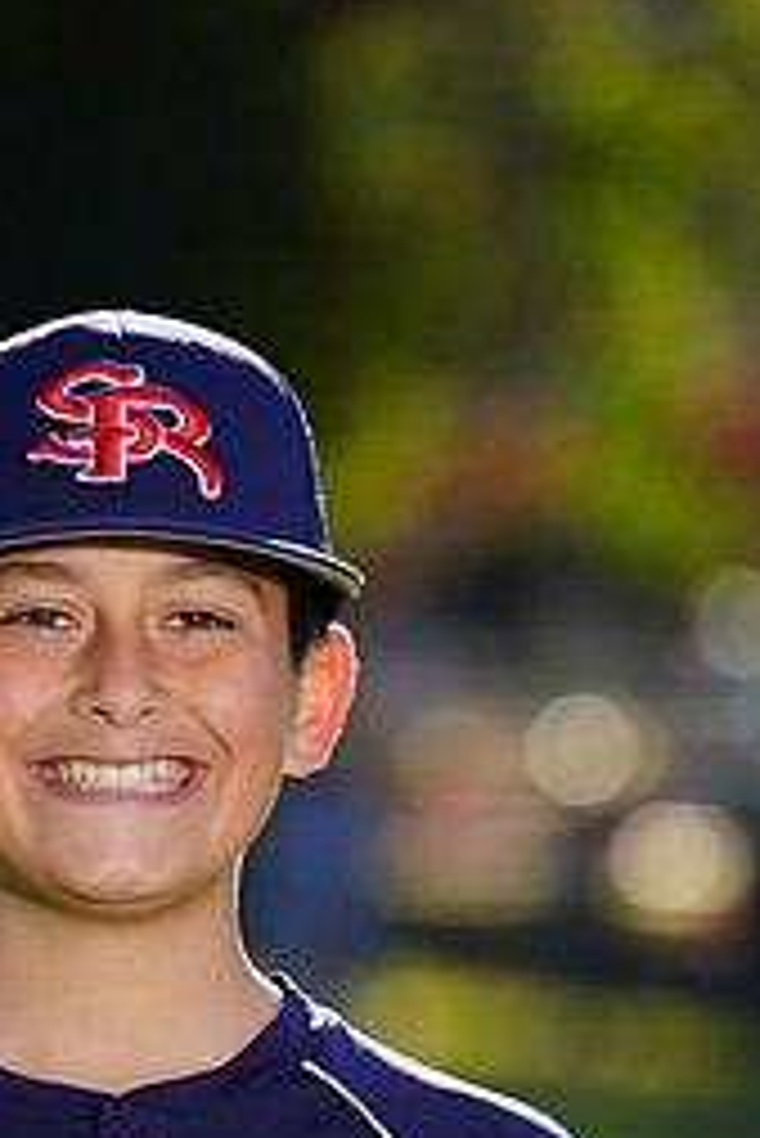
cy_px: 1277
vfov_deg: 2.5
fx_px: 26404
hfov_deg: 1.6
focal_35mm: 835
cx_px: 142
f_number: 8
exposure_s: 1/250
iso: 100
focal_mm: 364
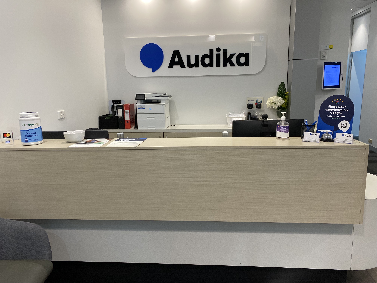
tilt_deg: -11.1
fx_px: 283
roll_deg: +1.4
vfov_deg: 53.1
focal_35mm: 26
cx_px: 188
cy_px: 142
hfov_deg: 67.3
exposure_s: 1/100
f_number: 1.8
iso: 125
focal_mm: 4.25
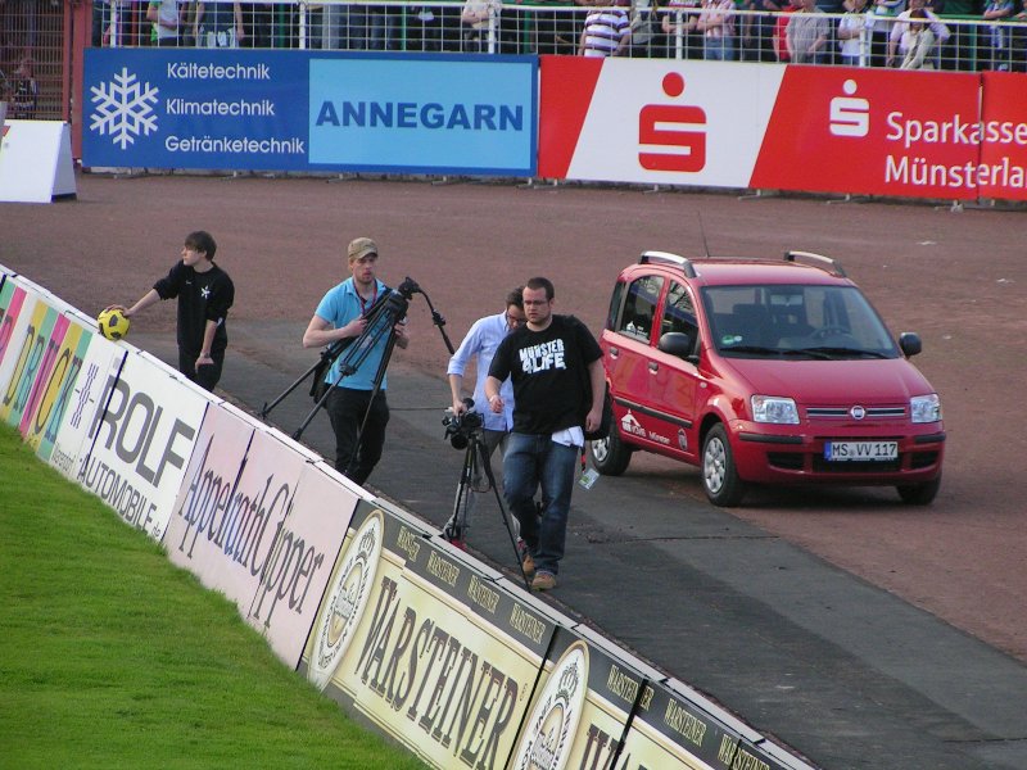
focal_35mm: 247
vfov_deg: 6.0
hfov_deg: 8.0
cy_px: 385
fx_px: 7328
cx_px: 514
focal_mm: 37.8
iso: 125
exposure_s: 1/250
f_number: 3.5
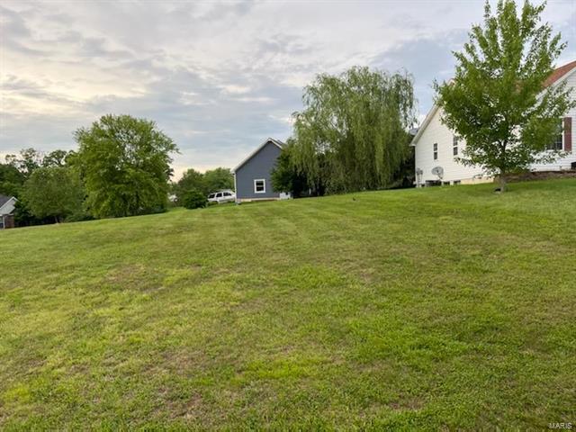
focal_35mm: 26
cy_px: 216
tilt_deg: -5.5
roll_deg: +1.7
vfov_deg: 53.1
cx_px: 288
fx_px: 433
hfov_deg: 67.3
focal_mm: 5.1
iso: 50
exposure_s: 1/821
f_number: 1.6
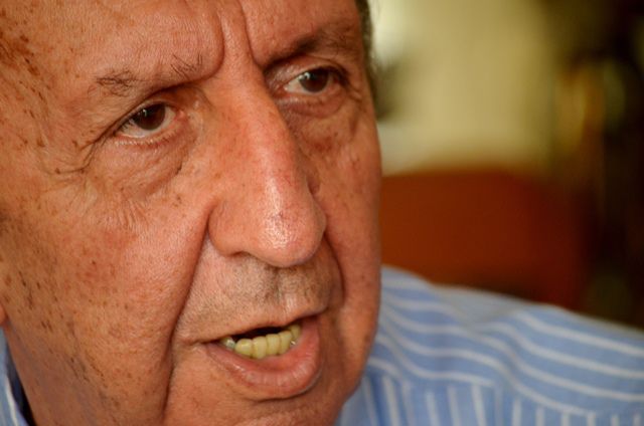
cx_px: 322
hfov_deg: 10.2
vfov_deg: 6.8
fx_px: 3615
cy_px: 213
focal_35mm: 202
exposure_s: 1/125
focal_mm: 135
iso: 800
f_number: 5.6
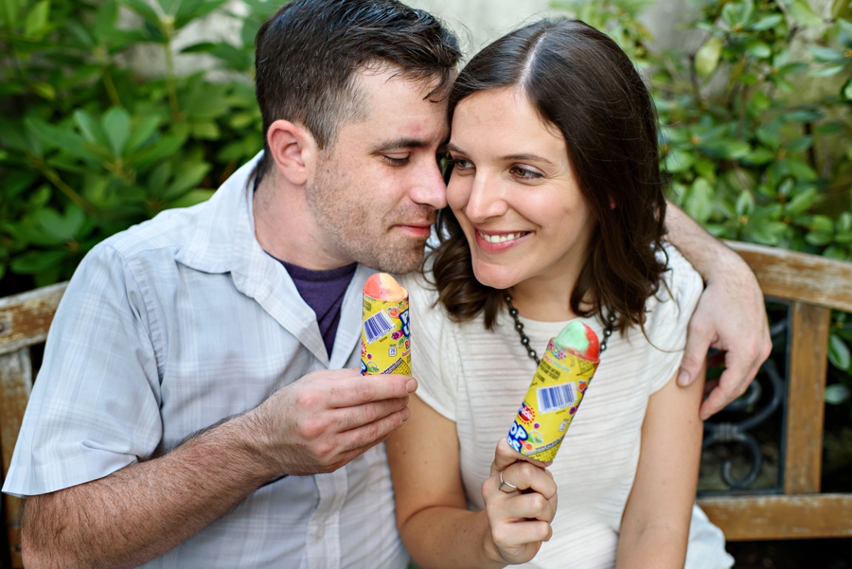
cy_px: 284
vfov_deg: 37.9
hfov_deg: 54.4
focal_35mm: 35
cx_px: 426
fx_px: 829
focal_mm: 35
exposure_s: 1/640
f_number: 2.8
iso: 1000
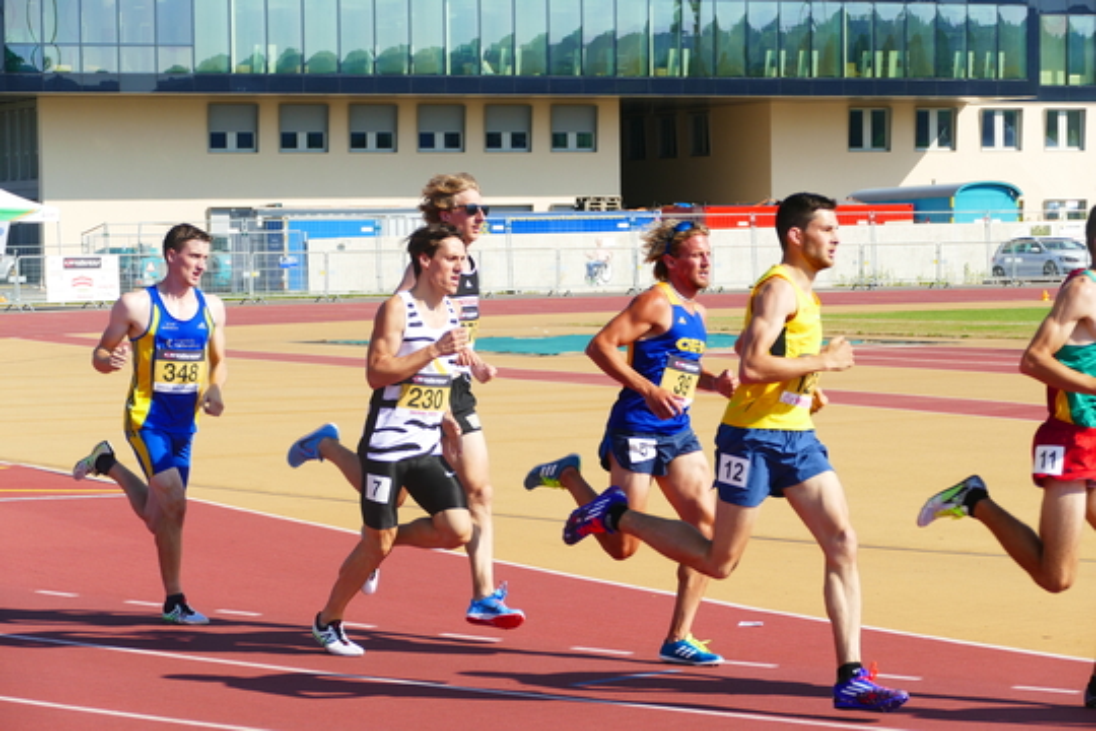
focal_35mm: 122
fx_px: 3714
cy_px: 366
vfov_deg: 11.2
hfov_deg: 16.8
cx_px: 548
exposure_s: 1/1000
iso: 125
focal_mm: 44.41
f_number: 3.9
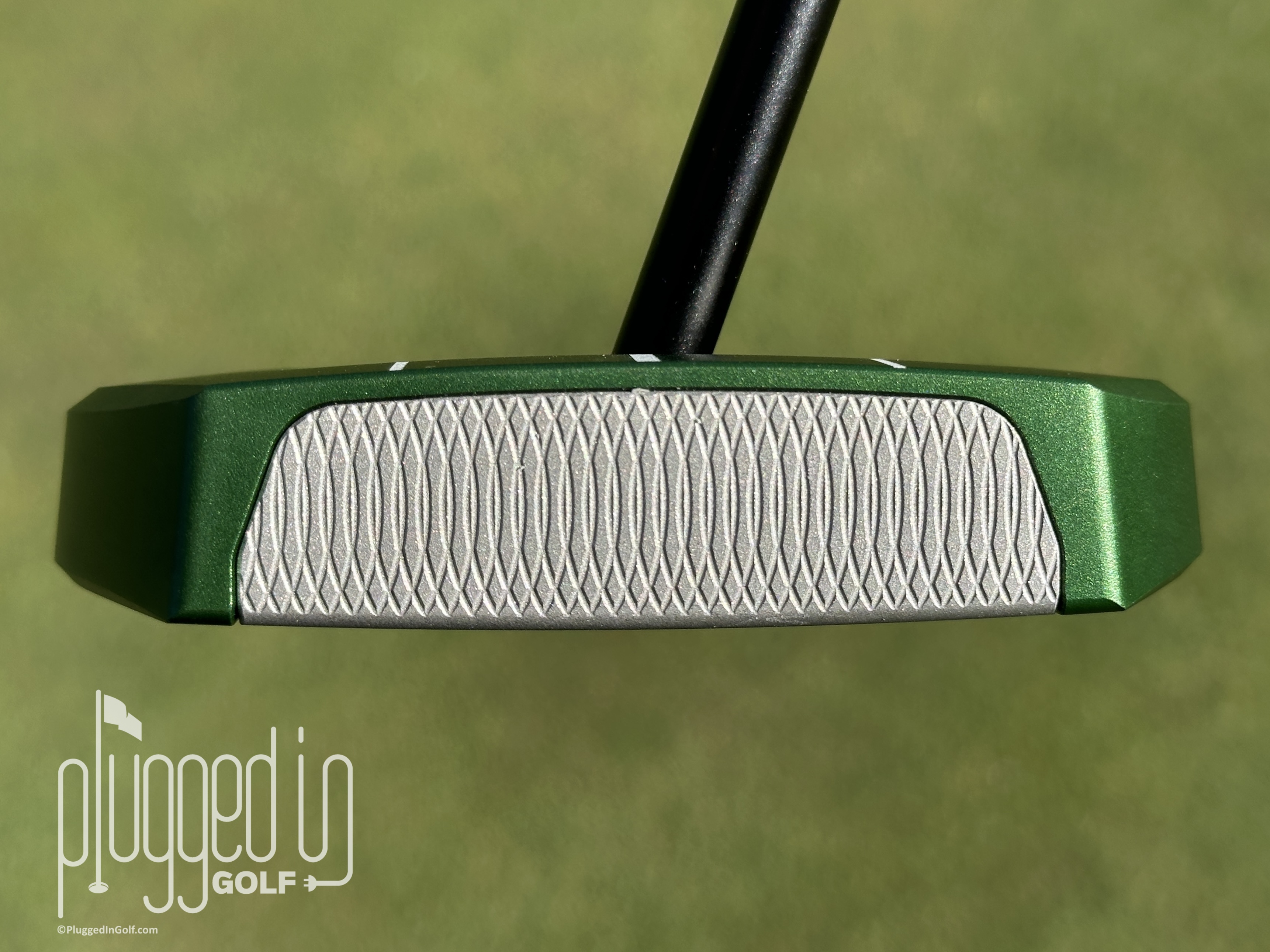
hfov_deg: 39.7
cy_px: 476
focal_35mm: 48
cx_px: 635
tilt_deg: -54.2
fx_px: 1761
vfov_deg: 30.3
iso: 64
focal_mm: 6.86
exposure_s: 1/2890
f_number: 1.78
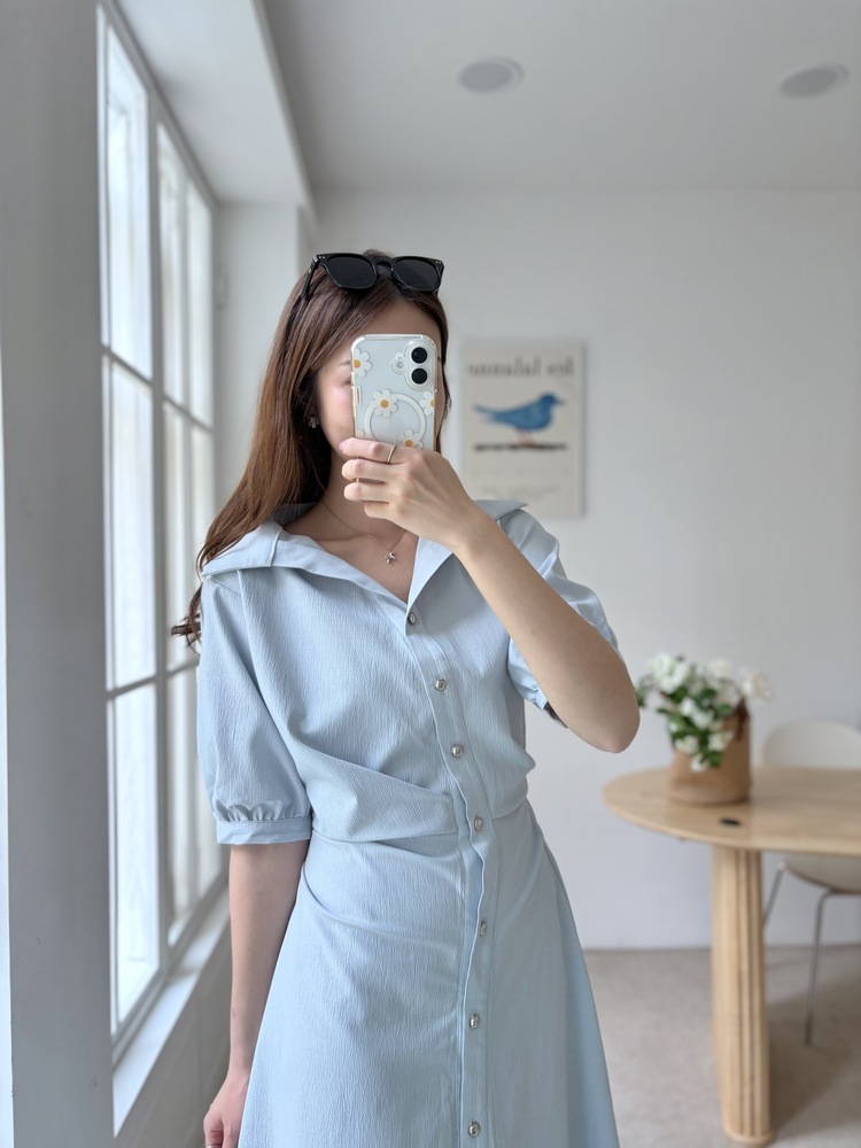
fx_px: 862
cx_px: 430
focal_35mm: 26
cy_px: 574
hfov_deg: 53.1
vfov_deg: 67.3
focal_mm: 5.96
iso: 64
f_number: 1.6
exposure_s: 1/157
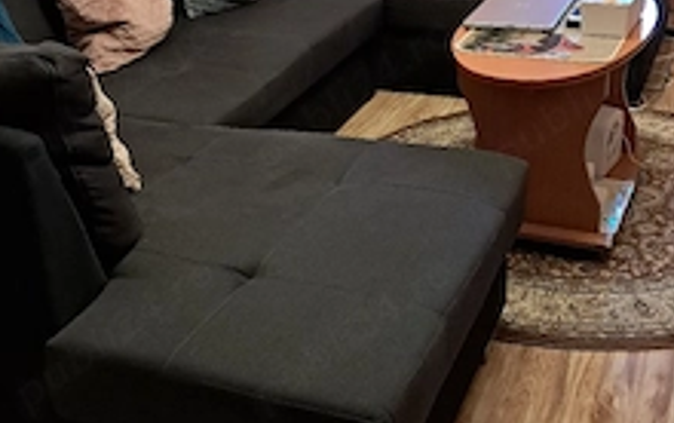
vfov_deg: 24.8
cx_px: 414
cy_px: 132
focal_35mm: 52
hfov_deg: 38.6
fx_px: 956
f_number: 1.8
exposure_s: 1/33
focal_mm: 4
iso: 640
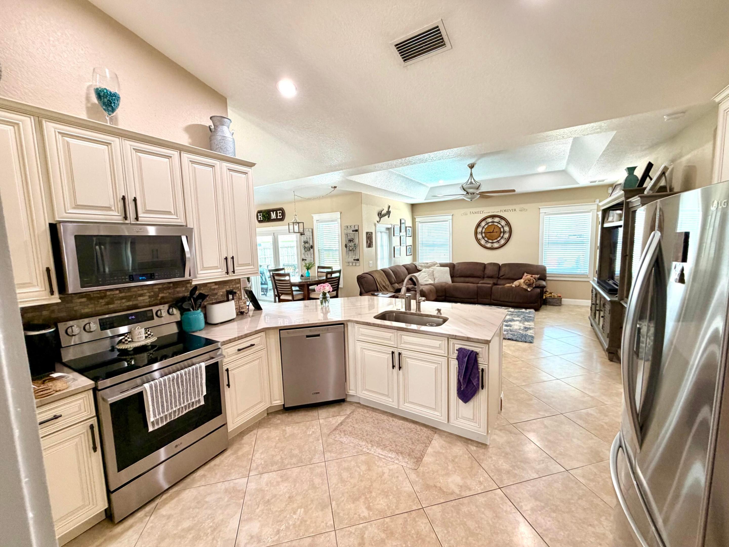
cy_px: 274
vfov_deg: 85.7
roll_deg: +1.9
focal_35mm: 14
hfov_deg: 102.1
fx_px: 295
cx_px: 364
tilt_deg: -5.8
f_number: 2.2
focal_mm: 2.22
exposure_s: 1/60
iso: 200
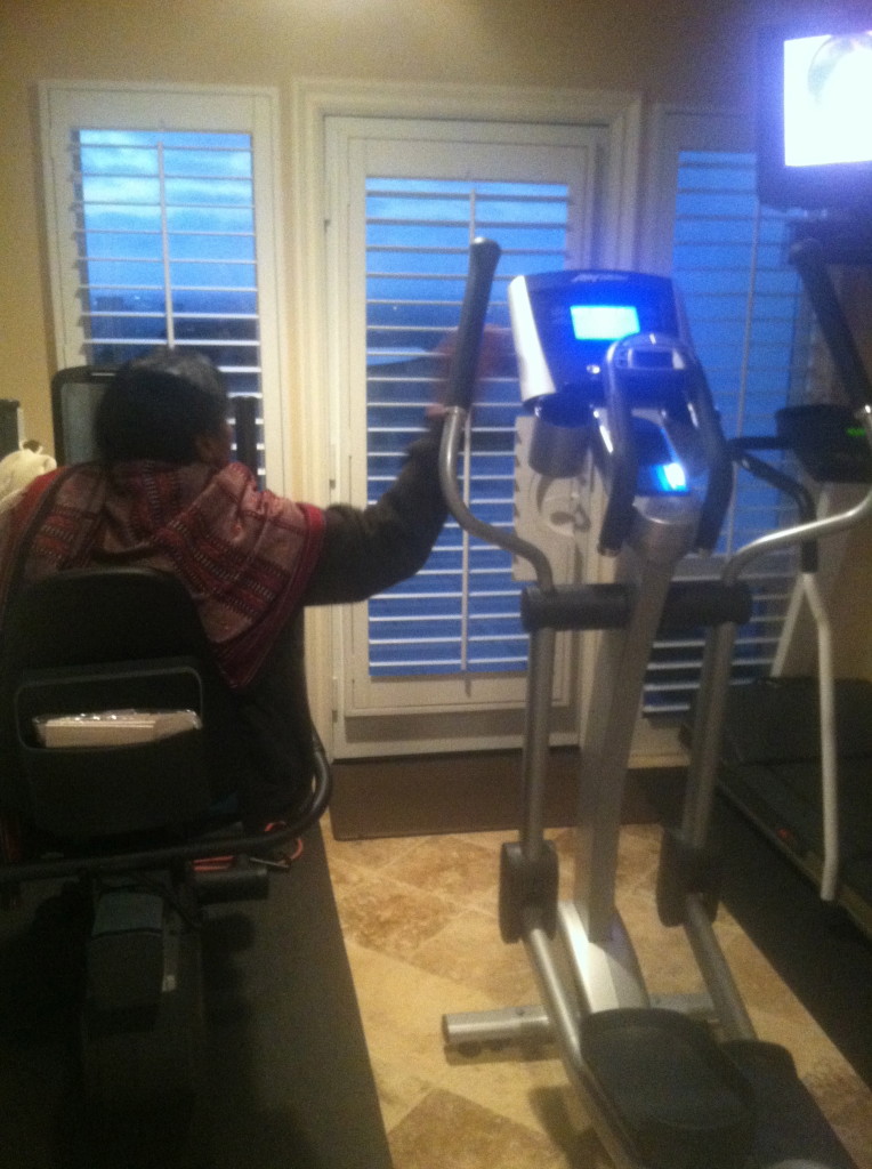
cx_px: 436
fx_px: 1180
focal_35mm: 35
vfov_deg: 52.7
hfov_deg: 40.6
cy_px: 584
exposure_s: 1/15
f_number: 2.8
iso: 640
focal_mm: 3.85
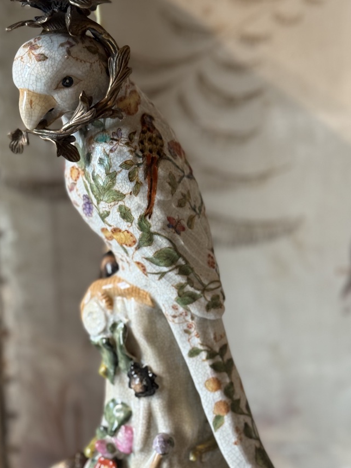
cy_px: 210
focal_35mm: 67
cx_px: 116
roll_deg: +2.7
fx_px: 906
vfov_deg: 29.0
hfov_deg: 21.8
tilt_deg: -13.8
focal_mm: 6.76
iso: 160
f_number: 1.78
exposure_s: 1/50
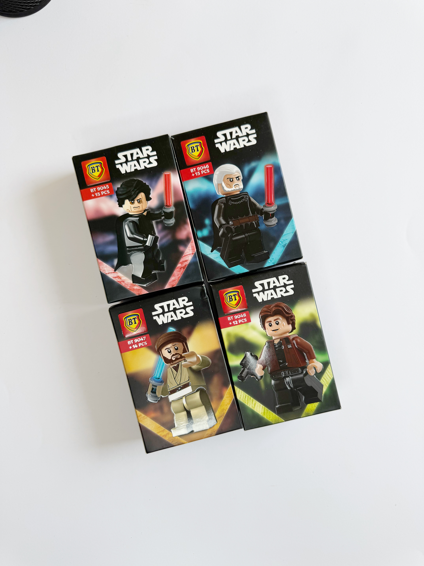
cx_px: 212
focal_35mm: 24
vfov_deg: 71.6
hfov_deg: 56.8
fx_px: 392
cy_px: 283
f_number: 1.78
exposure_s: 1/354
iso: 80
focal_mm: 6.76
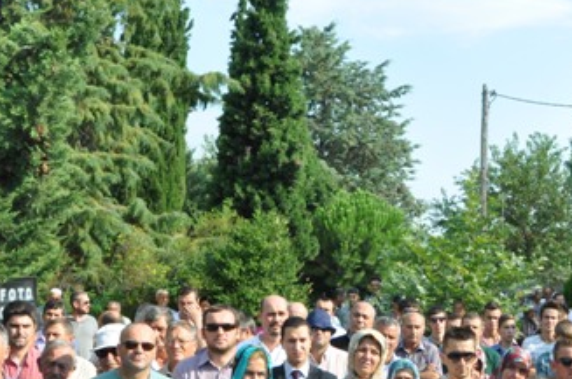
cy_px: 241
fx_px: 968
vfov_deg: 22.1
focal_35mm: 61
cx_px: 444
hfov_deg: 32.2
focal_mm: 18
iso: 200
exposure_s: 1/125
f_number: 11
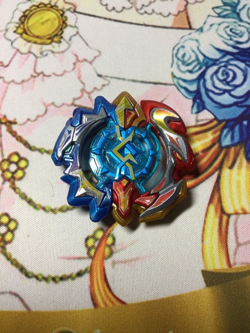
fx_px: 299
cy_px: 166
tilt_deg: -69.9
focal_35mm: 31
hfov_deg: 45.4
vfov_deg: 58.4
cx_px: 125
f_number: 2.4
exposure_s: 1/40
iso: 25
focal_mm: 3.3
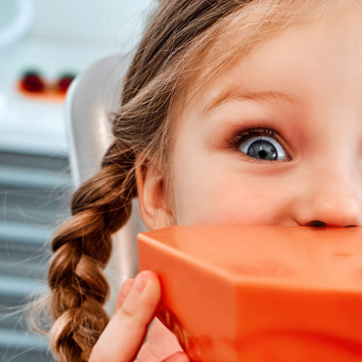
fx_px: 1077
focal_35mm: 91
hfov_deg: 18.5
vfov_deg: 18.7
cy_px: 336
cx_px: 375
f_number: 4.5
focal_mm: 35
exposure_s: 1/125
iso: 640
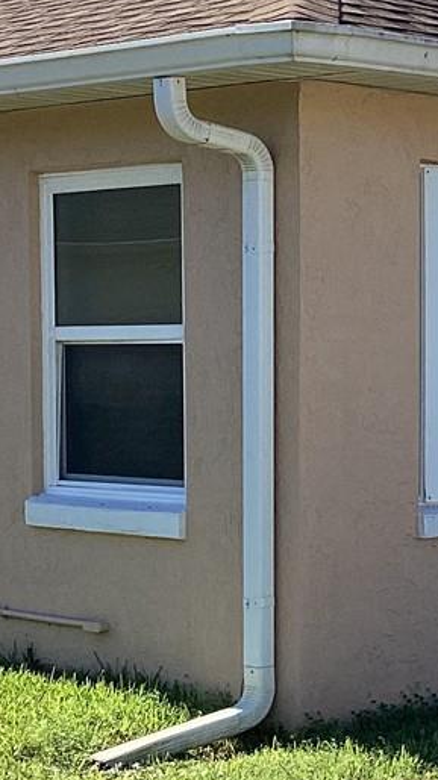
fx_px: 2172
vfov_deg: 20.3
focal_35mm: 105
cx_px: 400
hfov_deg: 11.4
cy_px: 476
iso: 25
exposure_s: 1/867
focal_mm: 3.3
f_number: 2.4
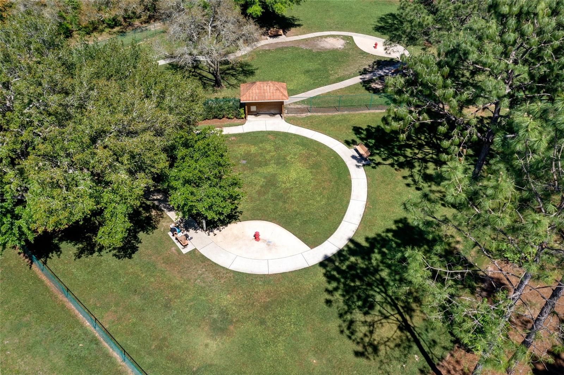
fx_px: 438
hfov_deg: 65.5
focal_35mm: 28
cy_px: 188
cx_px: 282
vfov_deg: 46.4
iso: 100
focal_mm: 10.26
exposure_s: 1/400
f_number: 5.6
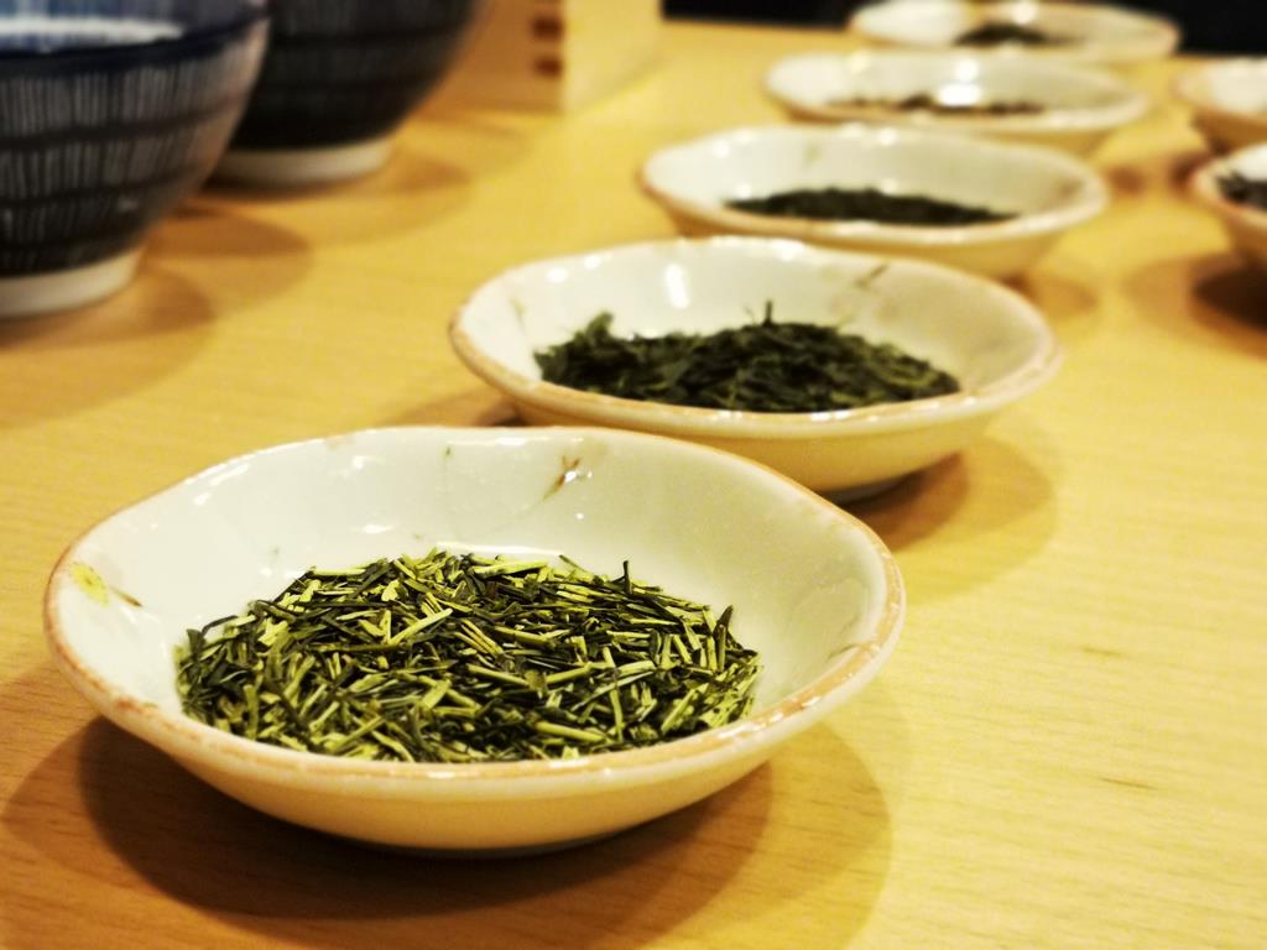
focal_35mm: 54
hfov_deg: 35.5
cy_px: 475
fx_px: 1976
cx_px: 634
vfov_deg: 27.0
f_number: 4
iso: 400
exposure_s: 1/50
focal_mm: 5.56
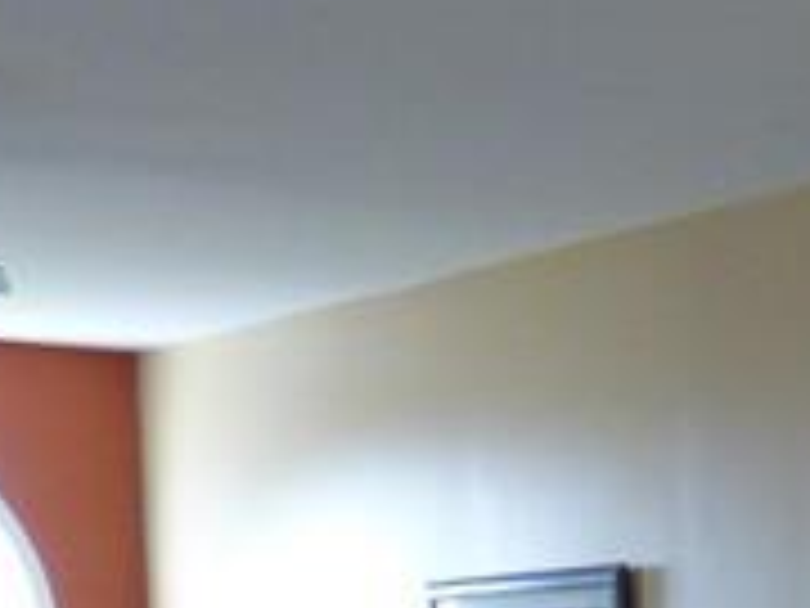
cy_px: 932
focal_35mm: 114
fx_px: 2668
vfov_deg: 12.3
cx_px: 1516
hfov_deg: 14.8
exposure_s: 1/60
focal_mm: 3.58
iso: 320
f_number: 2.8
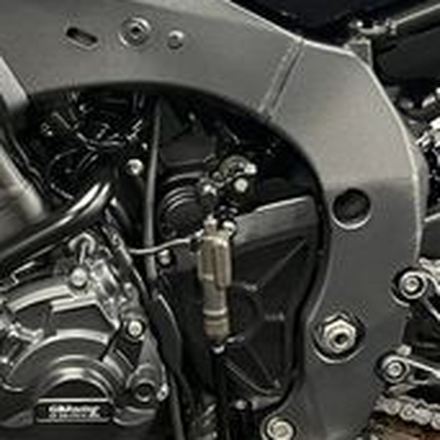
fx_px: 1237
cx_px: 203
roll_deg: -1.7
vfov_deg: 19.9
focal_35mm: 86
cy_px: 75
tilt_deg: -9.1
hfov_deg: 20.2
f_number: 1.6
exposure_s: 1/33
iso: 500
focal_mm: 5.1
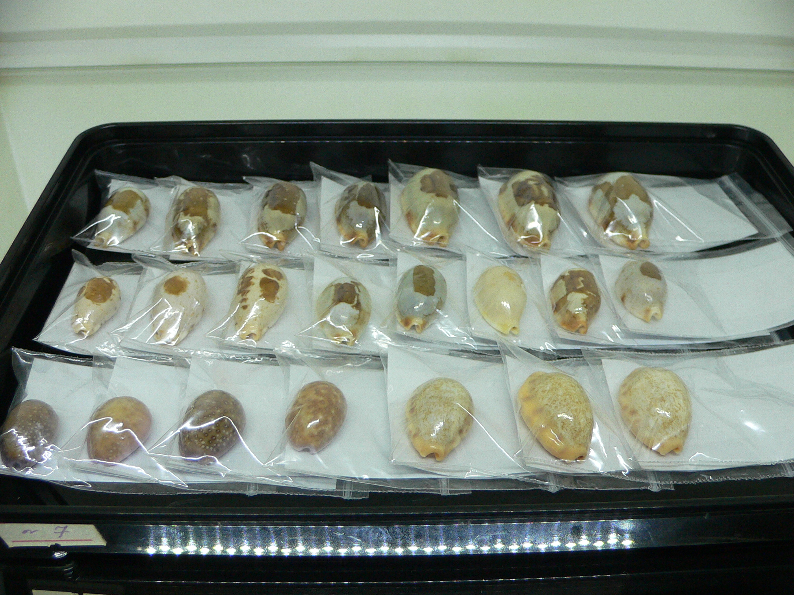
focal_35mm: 35
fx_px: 803
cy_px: 298
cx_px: 397
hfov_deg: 52.6
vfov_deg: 40.7
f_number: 2.8
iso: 150
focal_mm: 4.6
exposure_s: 1/60
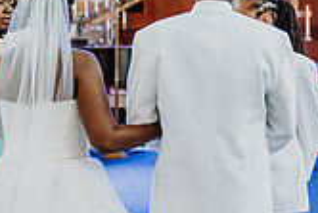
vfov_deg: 11.3
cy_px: 97
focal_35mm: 122
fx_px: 1079
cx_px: 174
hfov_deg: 16.8
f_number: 2.2
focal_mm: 35
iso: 1600
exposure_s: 1/640
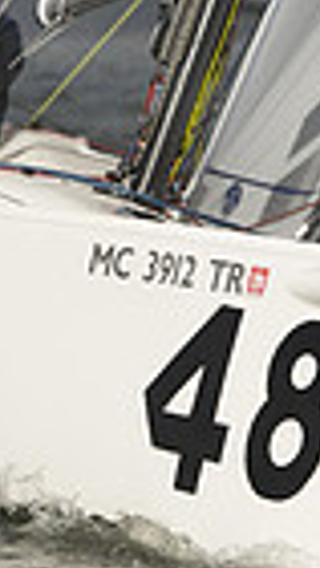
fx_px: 20300
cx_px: 126
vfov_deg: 1.6
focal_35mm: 1349
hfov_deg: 0.9
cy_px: 193
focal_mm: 310
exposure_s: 1/1600
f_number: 11
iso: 400
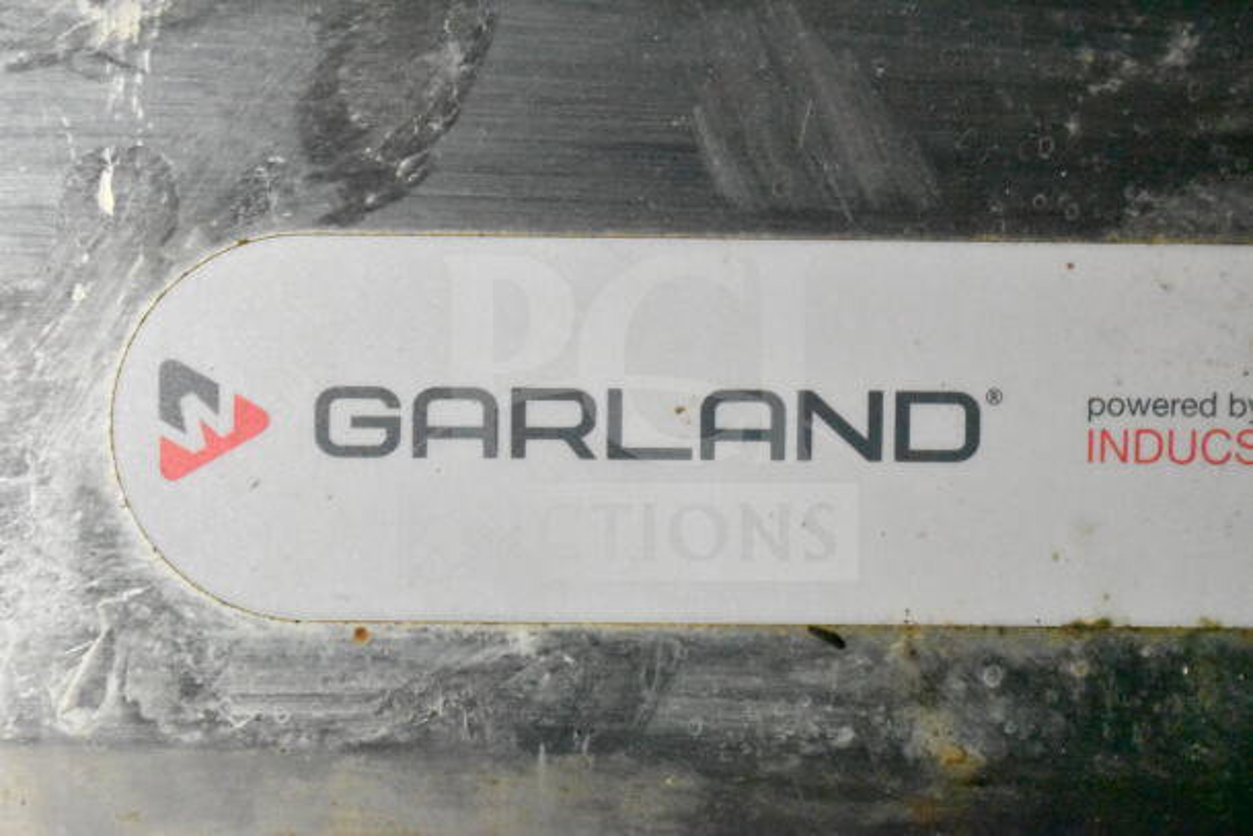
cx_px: 626
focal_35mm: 82
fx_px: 2872
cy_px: 418
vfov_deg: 16.6
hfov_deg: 24.6
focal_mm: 55
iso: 25600
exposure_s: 1/100
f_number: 5.6
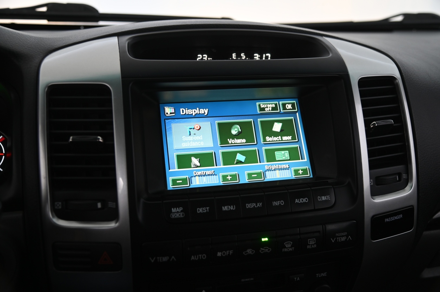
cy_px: 146
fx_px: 464
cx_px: 220
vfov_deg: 35.0
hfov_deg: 50.7
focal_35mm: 38
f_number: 4
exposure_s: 1/25
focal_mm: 38
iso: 1000
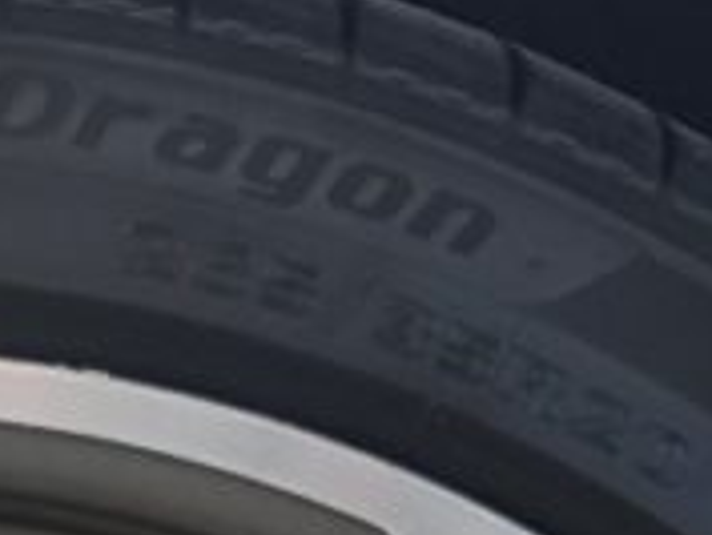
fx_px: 3355
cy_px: 1537
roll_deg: -2.3
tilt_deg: -19.4
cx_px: -52
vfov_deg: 8.0
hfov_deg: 11.9
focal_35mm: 163
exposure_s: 1/50
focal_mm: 6.76
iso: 400
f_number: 1.78
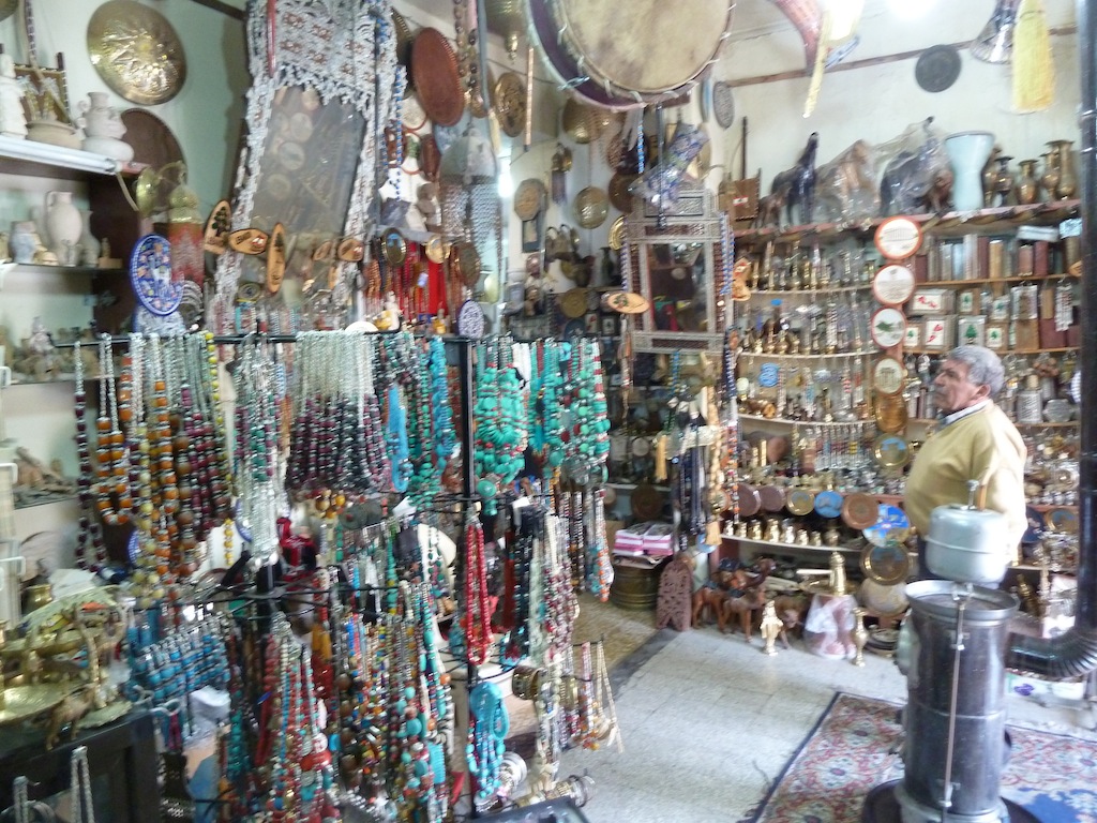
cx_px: 548
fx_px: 792
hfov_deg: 69.4
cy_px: 412
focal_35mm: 25
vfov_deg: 54.9
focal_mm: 4.1
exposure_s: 1/8
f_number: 3.3
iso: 400
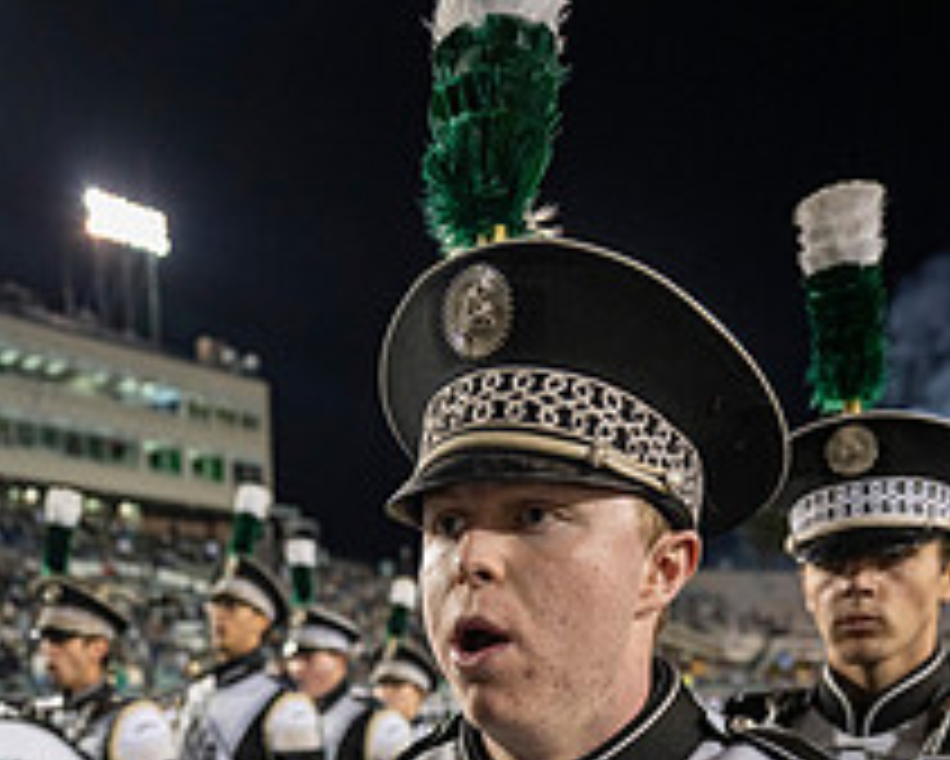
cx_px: 423
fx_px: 1350
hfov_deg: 38.7
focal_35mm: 48
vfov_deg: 27.3
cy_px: 940
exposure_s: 1/500
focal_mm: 24
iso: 1250
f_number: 3.2
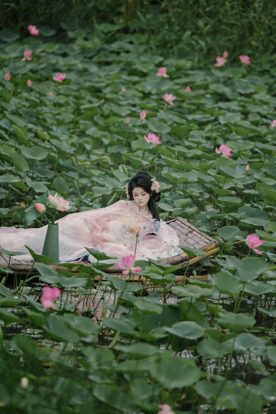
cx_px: 138
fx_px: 2287
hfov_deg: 6.9
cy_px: 207
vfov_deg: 10.3
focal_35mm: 199
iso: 100
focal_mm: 200
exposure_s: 1/500
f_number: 2.8
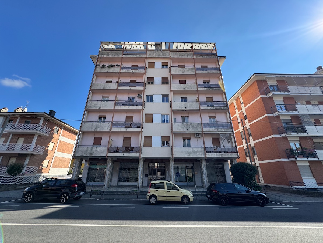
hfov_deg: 102.1
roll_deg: +0.3
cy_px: 122
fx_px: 131
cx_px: 162
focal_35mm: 14
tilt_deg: +21.3
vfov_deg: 85.7
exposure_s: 1/787
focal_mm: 2.22
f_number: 2.2
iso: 50
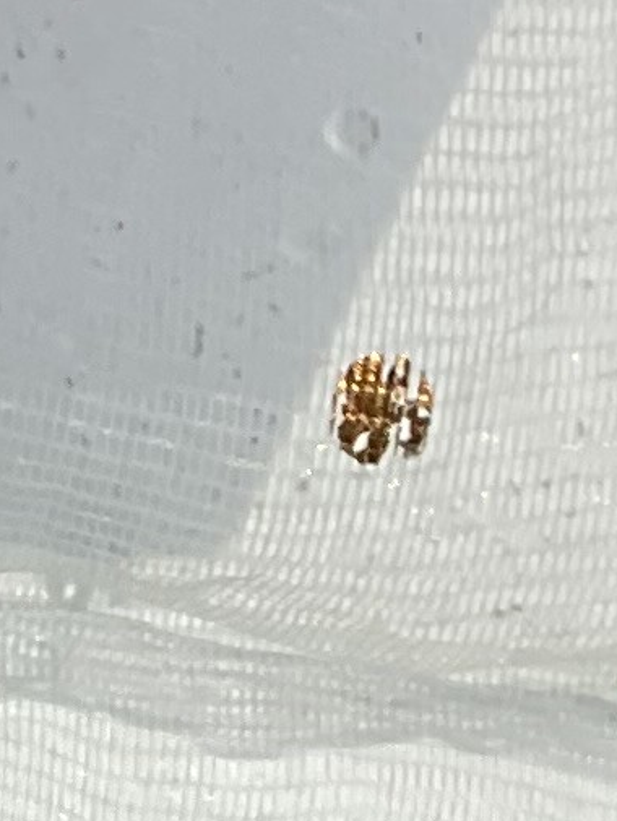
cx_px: -734
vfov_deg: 7.0
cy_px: -2195
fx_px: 5485
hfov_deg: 6.2
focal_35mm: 231
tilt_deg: -88.7
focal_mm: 3
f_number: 1.8
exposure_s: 1/120
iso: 32
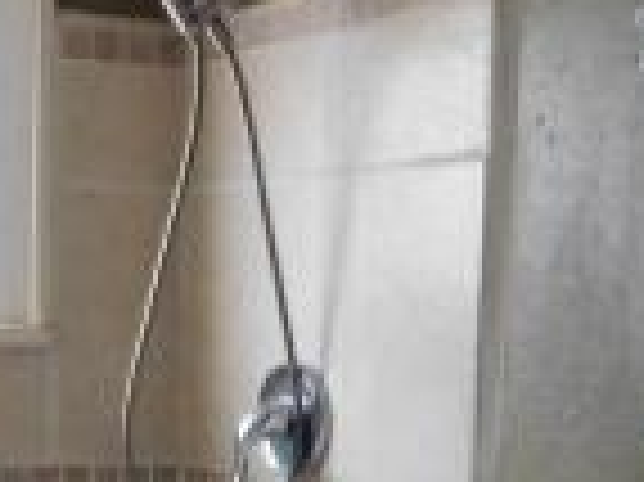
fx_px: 1915
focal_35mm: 103
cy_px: 703
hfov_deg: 19.0
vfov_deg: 13.6
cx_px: 203
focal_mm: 4
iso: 320
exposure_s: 1/30
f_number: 3
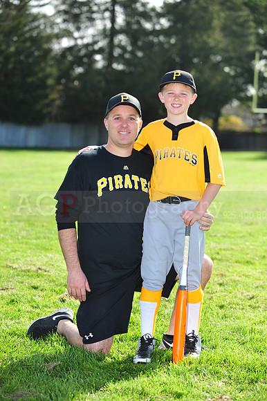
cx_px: 134
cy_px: 200
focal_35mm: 100
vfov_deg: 20.4
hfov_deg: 13.7
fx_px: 1114
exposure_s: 1/1250
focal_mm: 100
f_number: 4.5
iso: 400
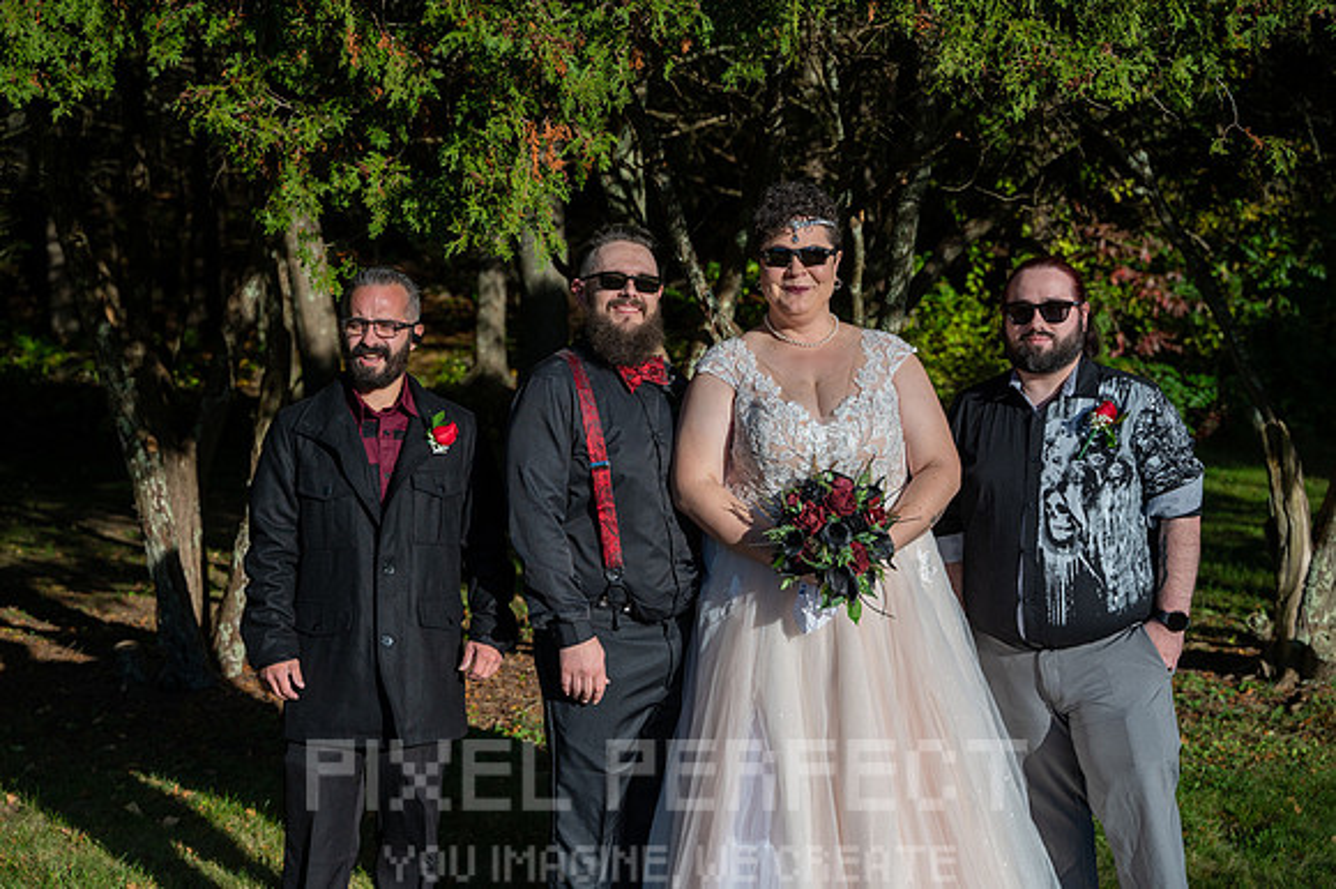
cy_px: 444
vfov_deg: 26.0
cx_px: 668
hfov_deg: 38.2
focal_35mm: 52
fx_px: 1929
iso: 640
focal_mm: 52
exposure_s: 1/8000
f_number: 4
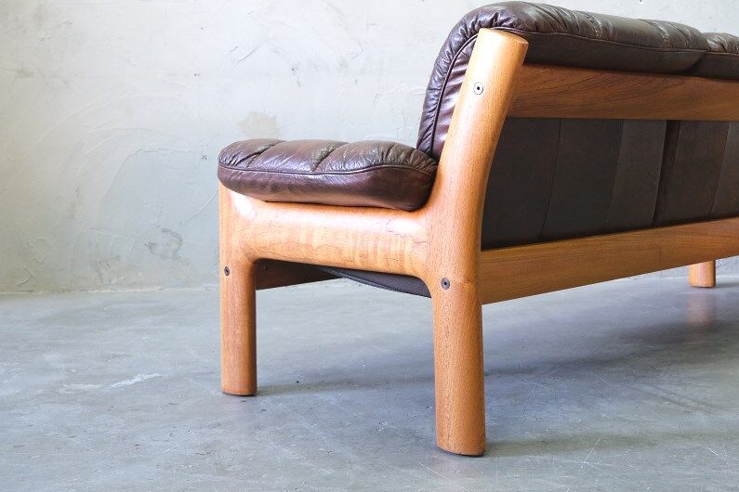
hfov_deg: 40.5
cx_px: 509
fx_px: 985
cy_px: 136
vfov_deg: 27.8
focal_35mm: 48
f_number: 4
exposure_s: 1/28
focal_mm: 20.2
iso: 1250
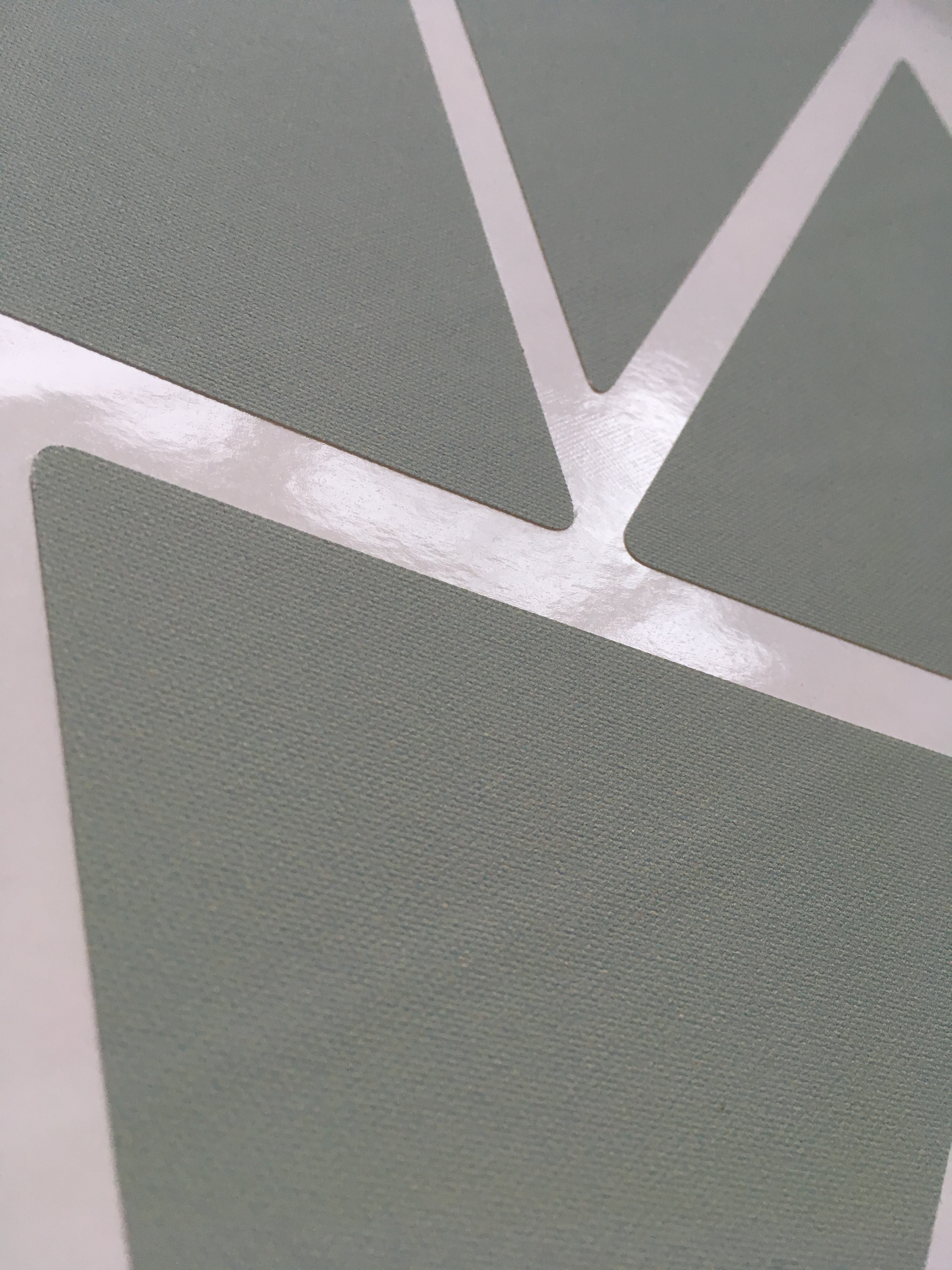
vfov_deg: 61.7
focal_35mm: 29
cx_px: 476
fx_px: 1063
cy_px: 635
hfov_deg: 48.2
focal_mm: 4.15
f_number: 2.2
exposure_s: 1/33
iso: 80
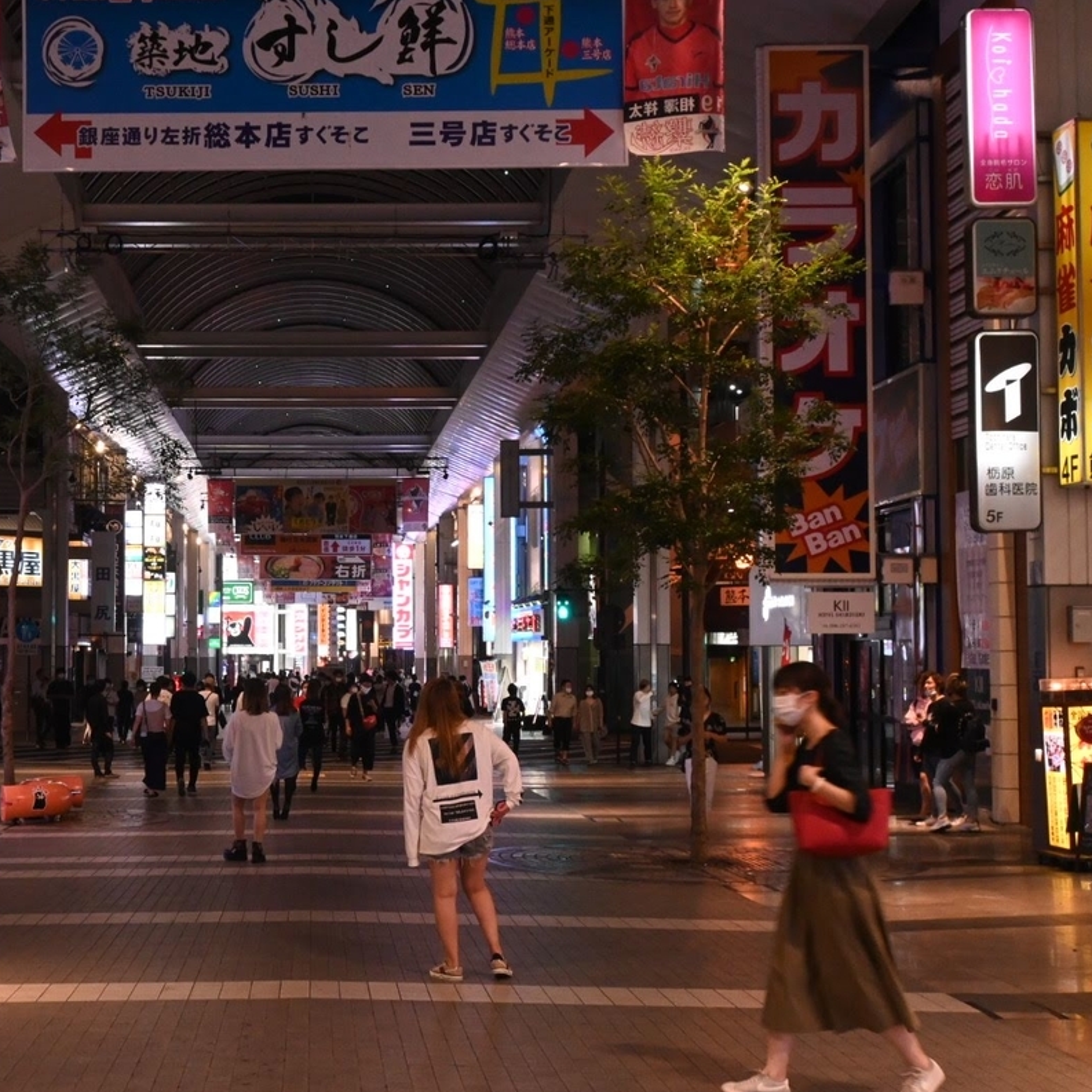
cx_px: 288
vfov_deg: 31.6
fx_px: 1927
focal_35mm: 54
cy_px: 548
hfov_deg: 31.1
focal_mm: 28
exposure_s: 1/50
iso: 3200
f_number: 9
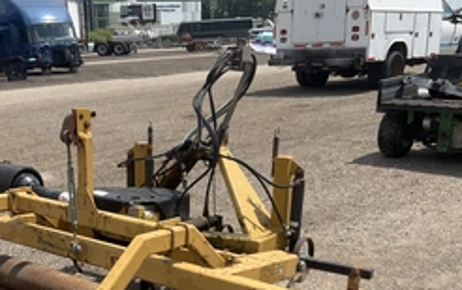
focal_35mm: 50
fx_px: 630
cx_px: 167
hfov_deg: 39.9
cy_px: 271
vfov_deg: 24.9
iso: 25
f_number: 1.8
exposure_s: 1/1912
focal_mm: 3
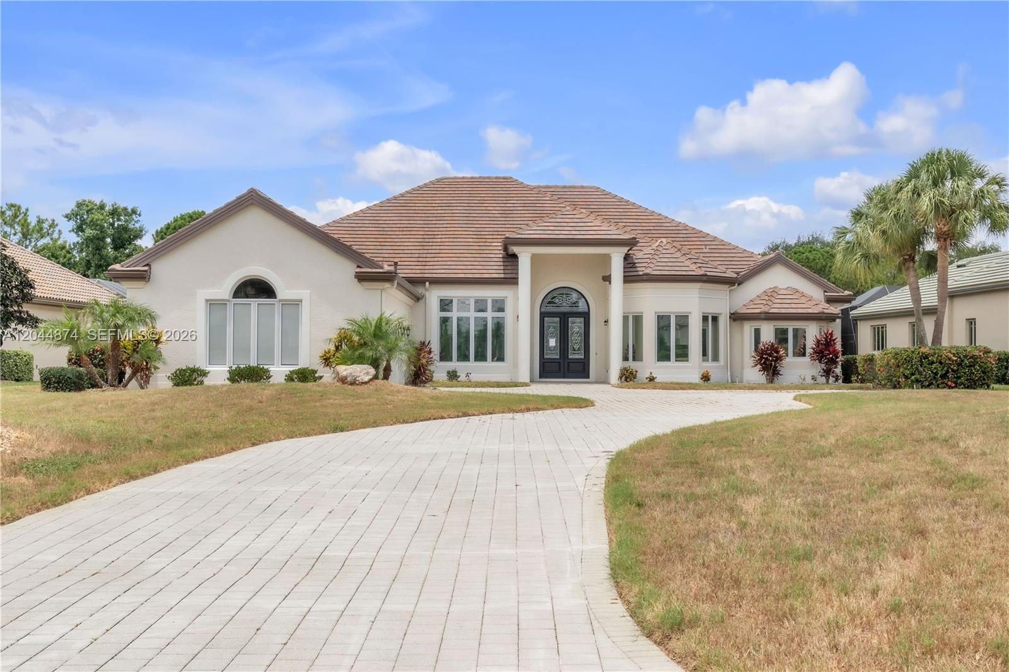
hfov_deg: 62.8
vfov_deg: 44.3
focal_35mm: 30
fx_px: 827
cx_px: 504
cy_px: 336
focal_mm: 29.5
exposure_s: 1/800
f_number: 8
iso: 200
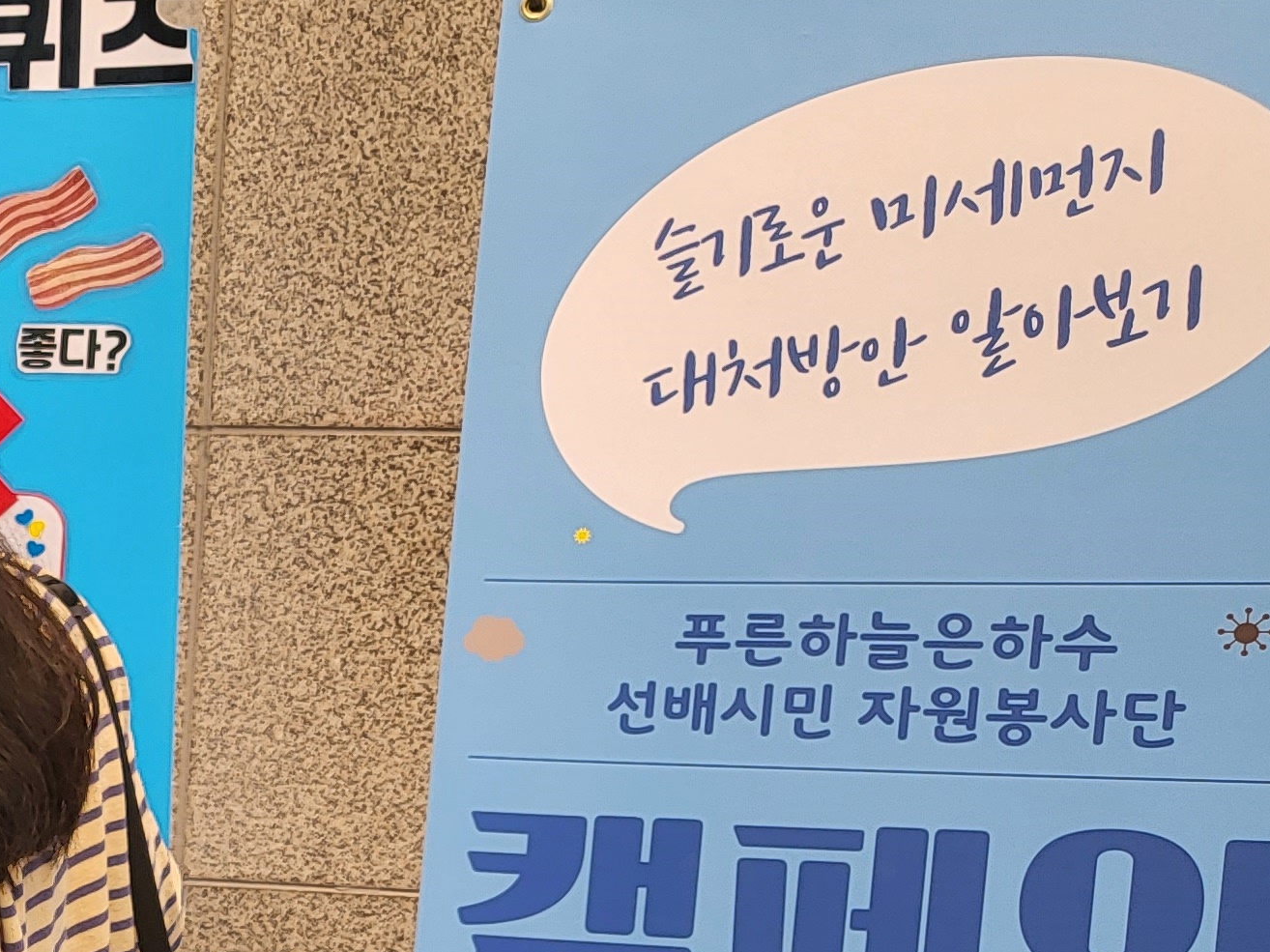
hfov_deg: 22.4
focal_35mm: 76
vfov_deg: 18.2
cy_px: 1206
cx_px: -471
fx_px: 2788
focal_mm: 4.25
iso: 50
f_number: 1.8
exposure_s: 1/771
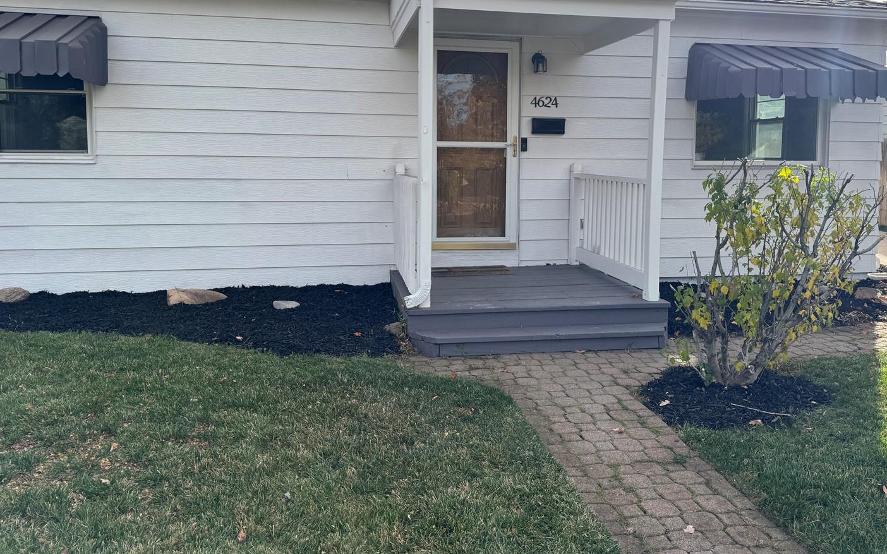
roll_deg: -0.5
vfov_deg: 42.8
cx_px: 484
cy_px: 211
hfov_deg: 64.5
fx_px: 701
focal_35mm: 29
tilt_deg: -4.3
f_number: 1.78
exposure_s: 1/1721
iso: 80
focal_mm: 6.76
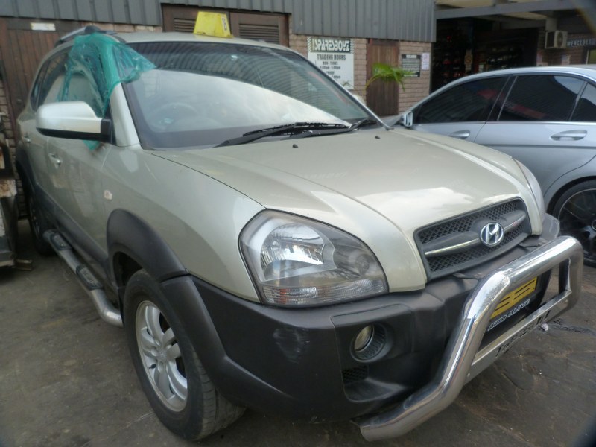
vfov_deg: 54.9
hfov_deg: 69.4
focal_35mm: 25
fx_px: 430
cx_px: 298
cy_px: 224
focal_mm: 4.5
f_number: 2.8
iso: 125
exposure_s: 1/80
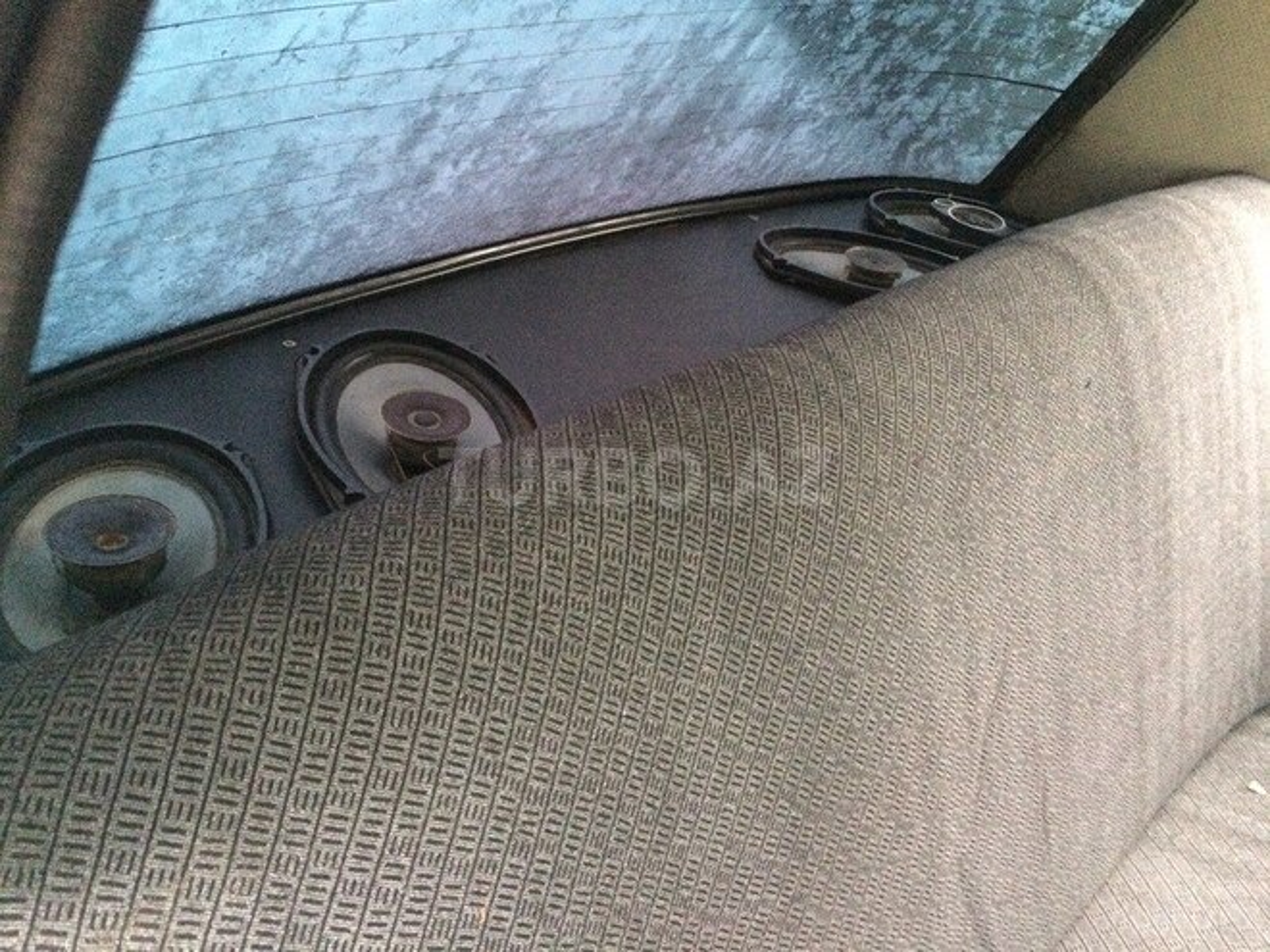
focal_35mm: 29
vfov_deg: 48.2
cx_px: 635
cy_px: 476
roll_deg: -4.9
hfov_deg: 61.7
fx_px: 1064
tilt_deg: -28.8
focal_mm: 4.15
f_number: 2.2
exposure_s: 1/17
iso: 400
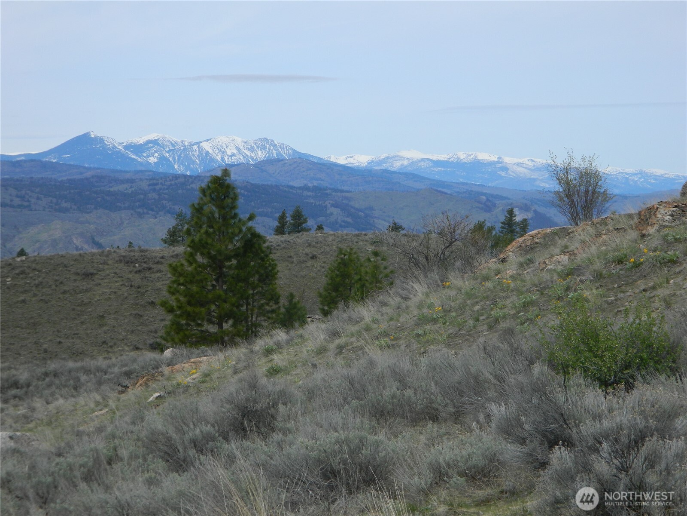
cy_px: 258
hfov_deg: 23.3
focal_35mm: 84
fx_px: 1667
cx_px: 344
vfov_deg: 17.6
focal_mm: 15.1
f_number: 4.2
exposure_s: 1/640
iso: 80
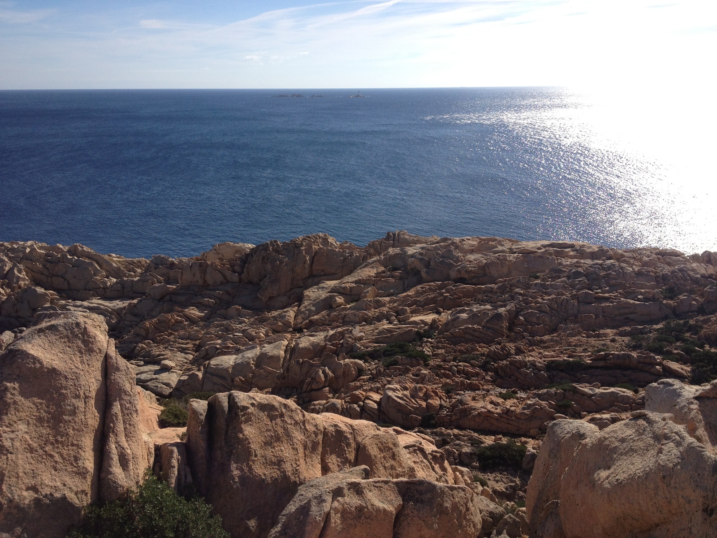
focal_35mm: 35
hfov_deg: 52.6
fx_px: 725
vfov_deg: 40.7
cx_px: 358
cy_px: 269
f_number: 2.4
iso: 64
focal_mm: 4.28
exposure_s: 1/2632
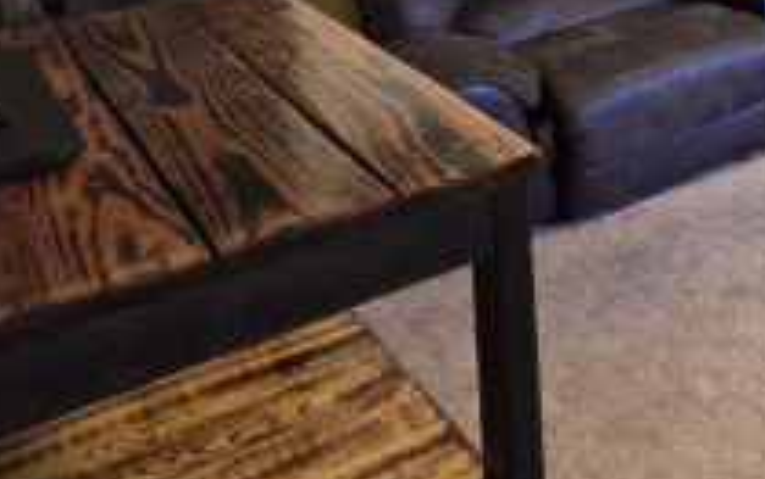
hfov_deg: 29.1
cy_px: -186
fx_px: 918
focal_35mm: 44
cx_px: 1133
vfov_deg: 24.5
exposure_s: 1/60
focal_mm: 2.2
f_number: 2.2
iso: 800
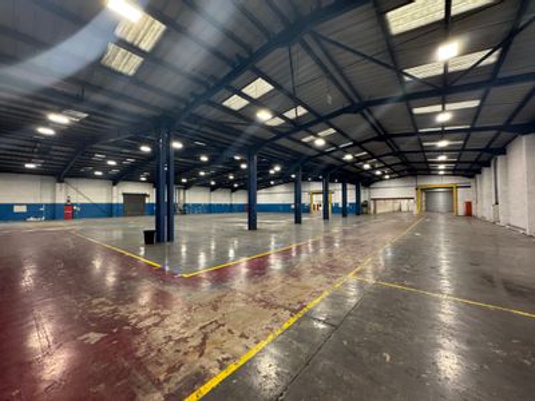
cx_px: 268
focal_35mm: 14
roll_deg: +0.8
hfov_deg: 102.1
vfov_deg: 85.7
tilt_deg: +2.1
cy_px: 200
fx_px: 216
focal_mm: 2.22
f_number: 2.2
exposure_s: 1/50
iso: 320
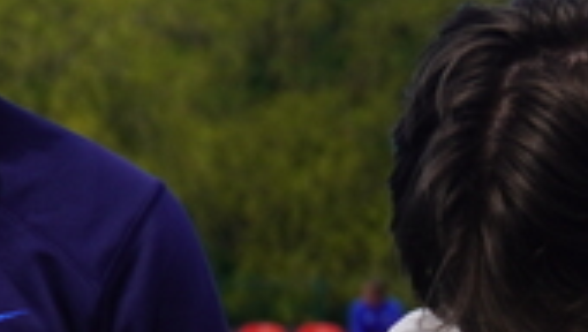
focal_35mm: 534
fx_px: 8334
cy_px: 564
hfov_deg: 4.0
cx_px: 1268
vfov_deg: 2.3
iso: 100
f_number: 10
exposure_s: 1/200
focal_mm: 70
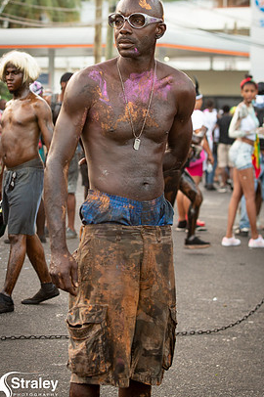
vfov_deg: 13.9
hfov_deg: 9.3
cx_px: 56
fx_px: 1620
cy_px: 128
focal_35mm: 147
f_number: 5
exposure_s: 1/200
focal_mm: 70
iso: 800
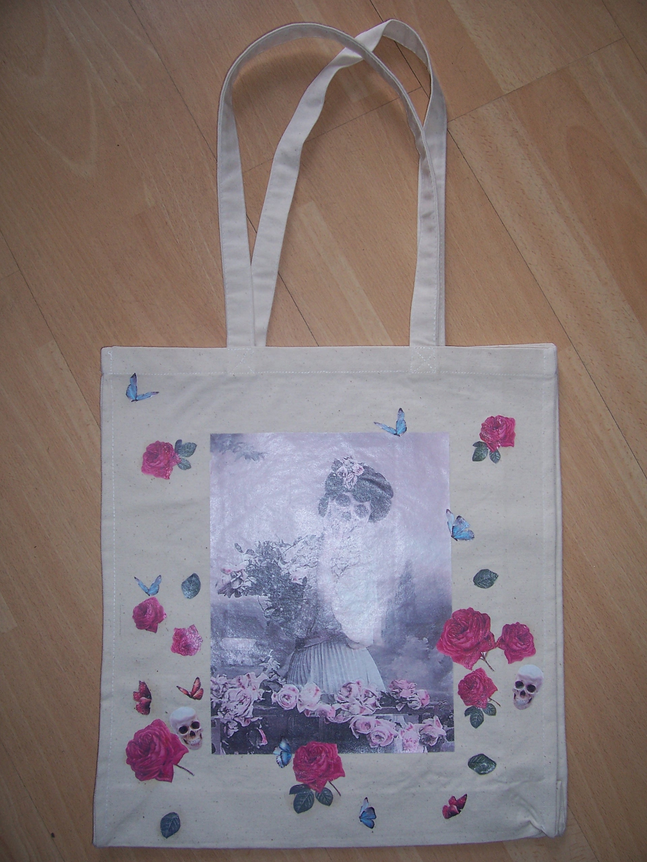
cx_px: 324
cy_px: 431
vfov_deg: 54.0
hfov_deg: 41.8
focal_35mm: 34
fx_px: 847
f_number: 2.7
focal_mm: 5.6
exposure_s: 1/60
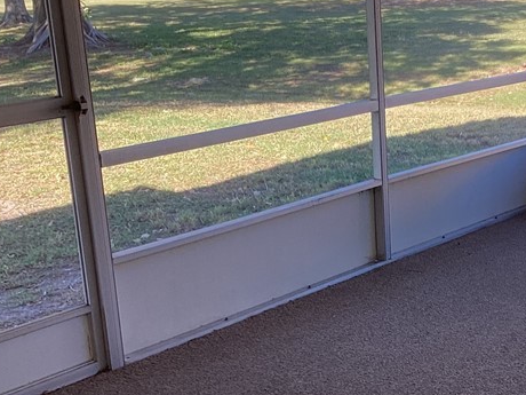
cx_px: 404
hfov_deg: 27.7
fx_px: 1048
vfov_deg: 21.2
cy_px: 264
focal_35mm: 69
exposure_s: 1/120
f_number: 2.4
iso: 25
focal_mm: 3.3
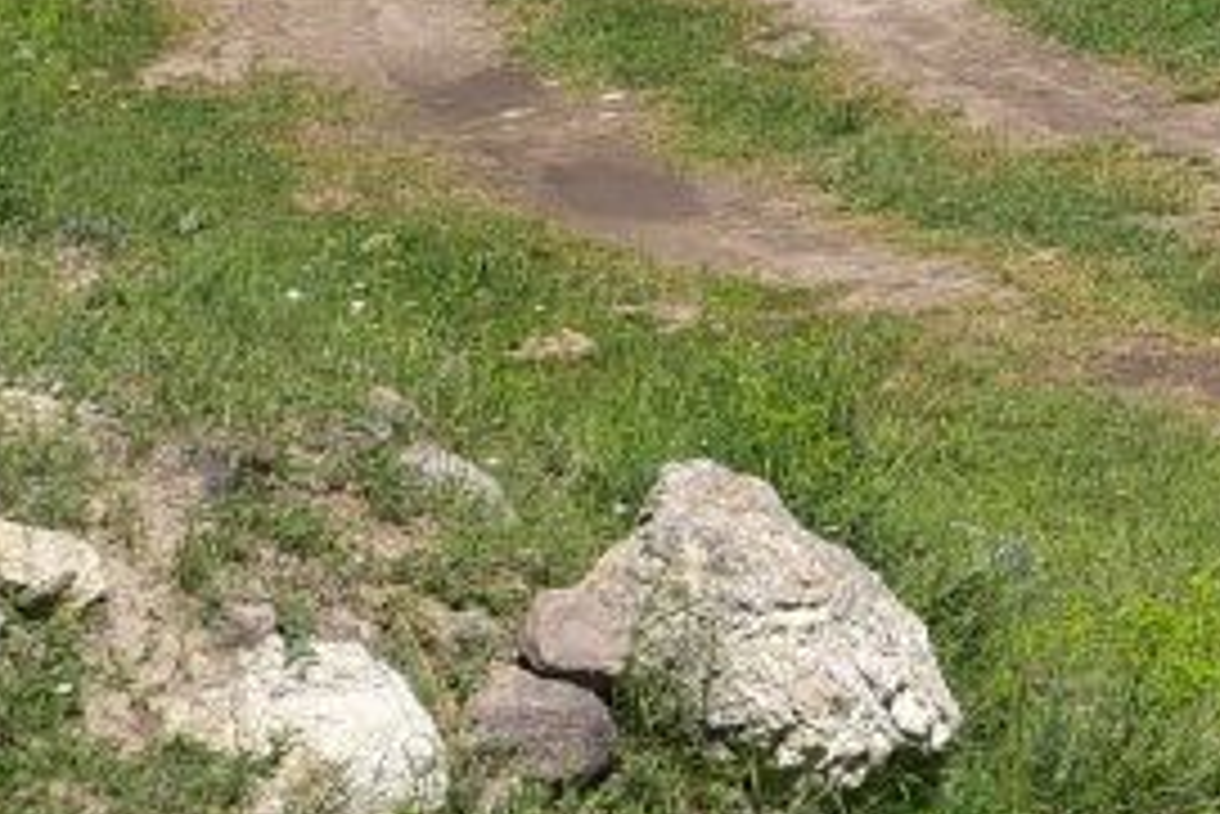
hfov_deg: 8.0
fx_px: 8137
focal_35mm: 240
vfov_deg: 5.6
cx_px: 2697
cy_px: -699
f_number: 11
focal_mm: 50
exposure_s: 1/125
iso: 100
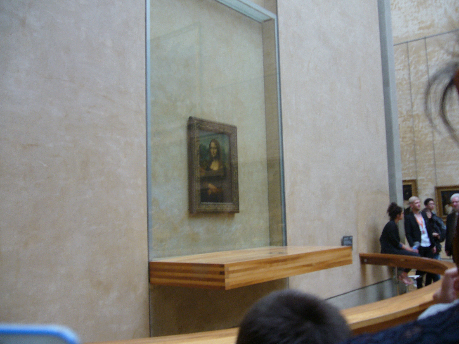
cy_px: 172
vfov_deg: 40.7
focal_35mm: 35
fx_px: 464
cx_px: 230
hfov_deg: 52.6
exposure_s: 1/20
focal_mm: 5.8
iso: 100
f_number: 2.8
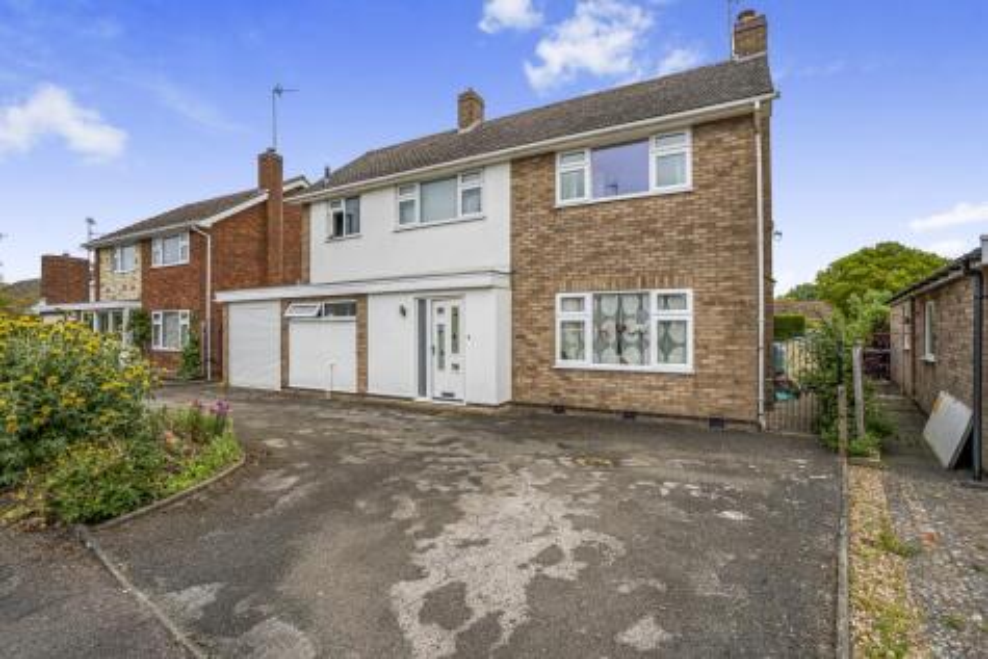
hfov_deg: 96.7
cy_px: 330
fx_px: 439
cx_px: 494
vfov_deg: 73.8
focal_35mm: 16
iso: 100
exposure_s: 1/320
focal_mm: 16
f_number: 14
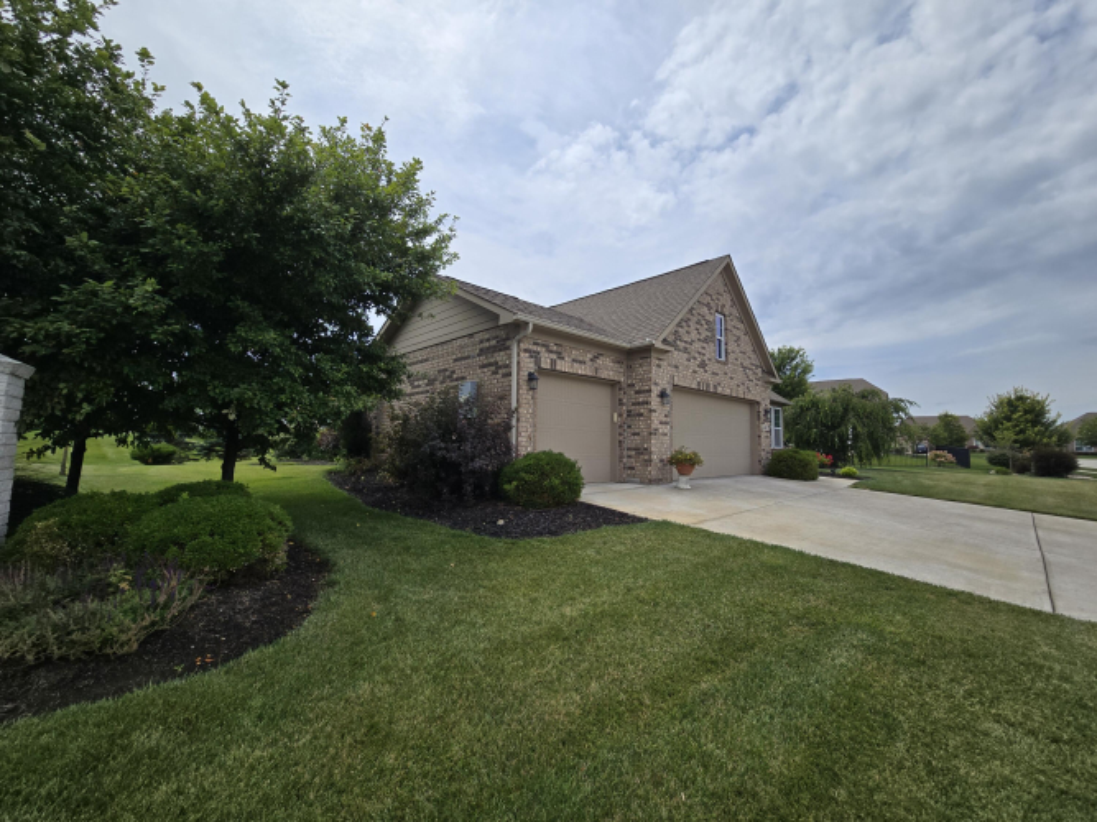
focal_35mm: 13
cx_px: 548
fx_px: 412
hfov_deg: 106.2
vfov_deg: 89.9
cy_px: 411
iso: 50
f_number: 2.2
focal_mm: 2.2
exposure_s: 1/3618
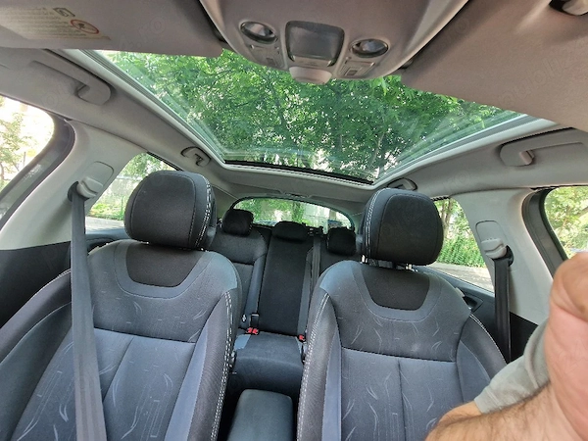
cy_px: 220
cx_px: 294
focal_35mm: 13
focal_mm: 2.2
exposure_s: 1/50
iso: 200
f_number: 2.2
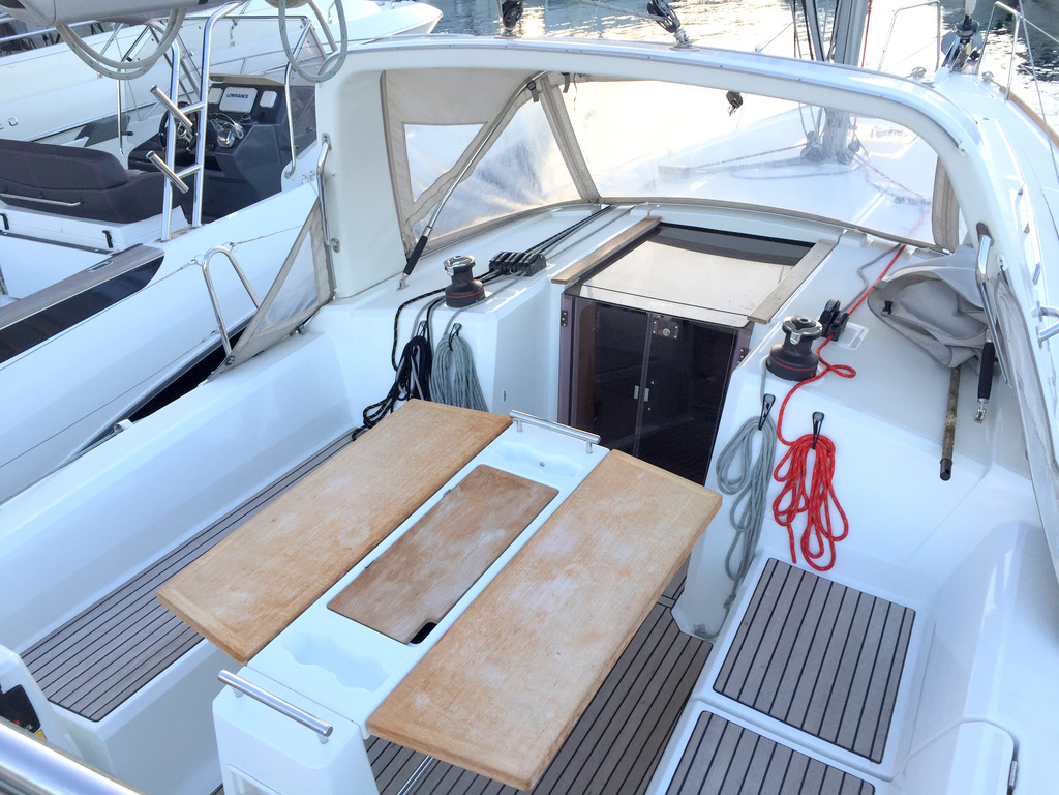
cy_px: 398
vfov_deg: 48.2
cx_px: 530
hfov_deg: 61.7
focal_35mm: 29
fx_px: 887
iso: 32
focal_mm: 4.15
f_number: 2.2
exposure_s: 1/157
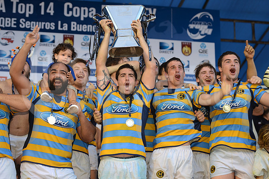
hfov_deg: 20.4
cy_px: 90
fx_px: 747
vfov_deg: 13.7
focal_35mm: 100
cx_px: 134
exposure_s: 1/160
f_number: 2.8
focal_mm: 100
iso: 400
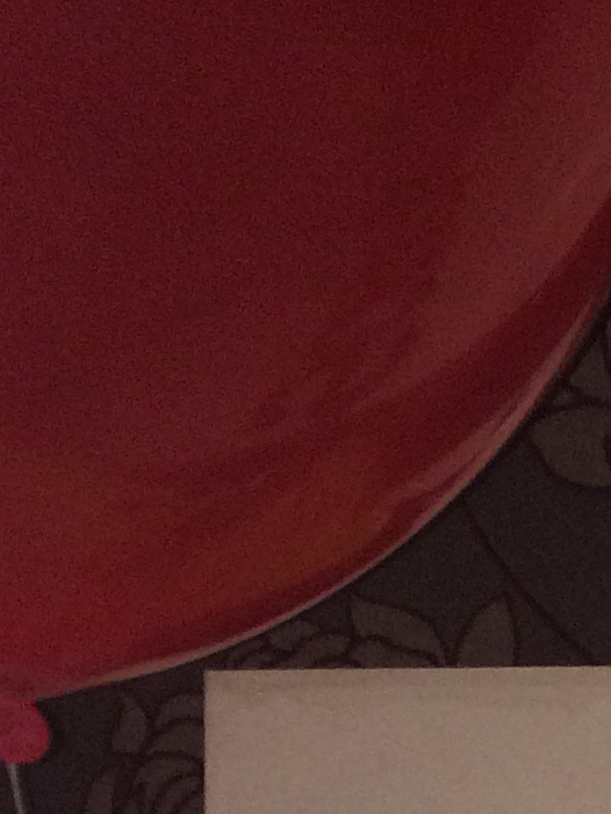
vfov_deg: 12.2
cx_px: 1316
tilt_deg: -5.9
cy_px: 1828
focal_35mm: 135
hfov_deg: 10.0
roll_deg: -0.4
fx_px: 3176
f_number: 2.2
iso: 125
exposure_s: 1/16
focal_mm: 4.15
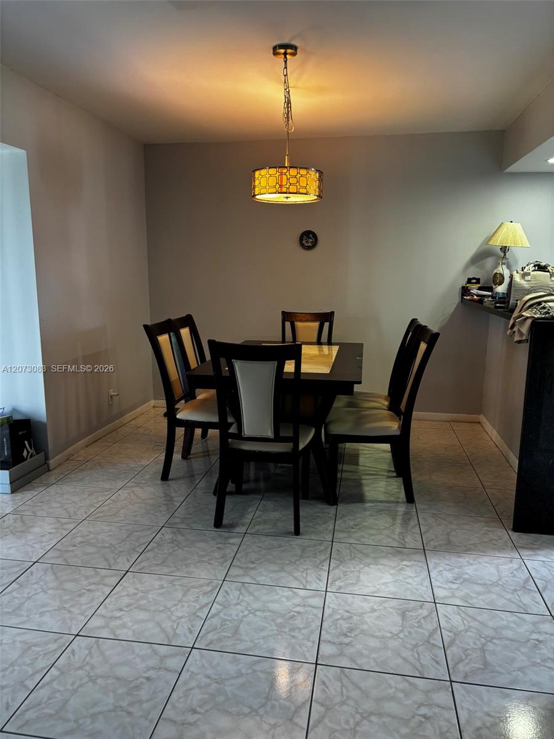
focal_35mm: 26
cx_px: 277
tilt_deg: -9.8
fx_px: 555
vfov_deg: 67.3
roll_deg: -0.9
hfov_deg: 53.1
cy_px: 370
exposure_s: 1/60
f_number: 1.6
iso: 160
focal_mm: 5.96
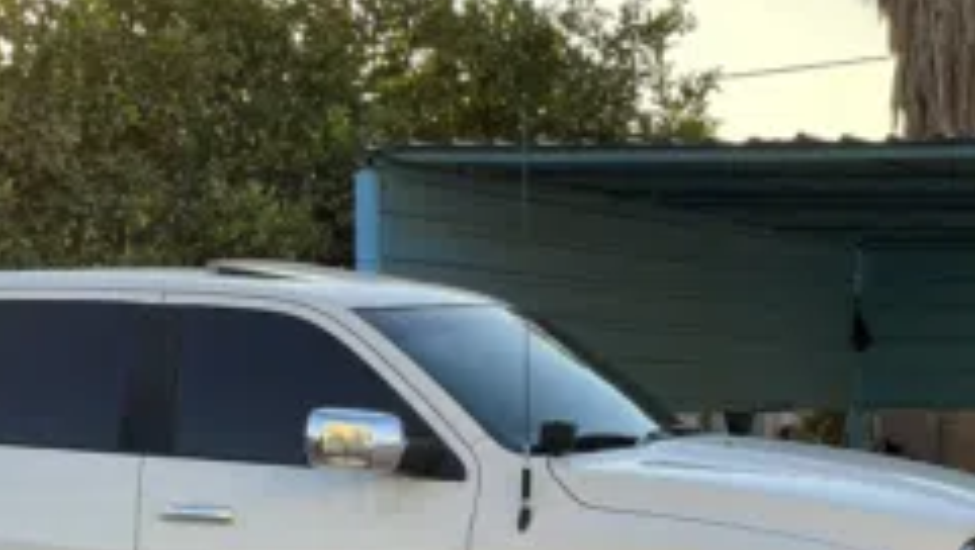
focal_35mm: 139
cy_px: 481
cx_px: 498
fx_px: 3596
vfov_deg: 8.7
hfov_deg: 15.4
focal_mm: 9
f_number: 2.8
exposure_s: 1/121
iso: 25
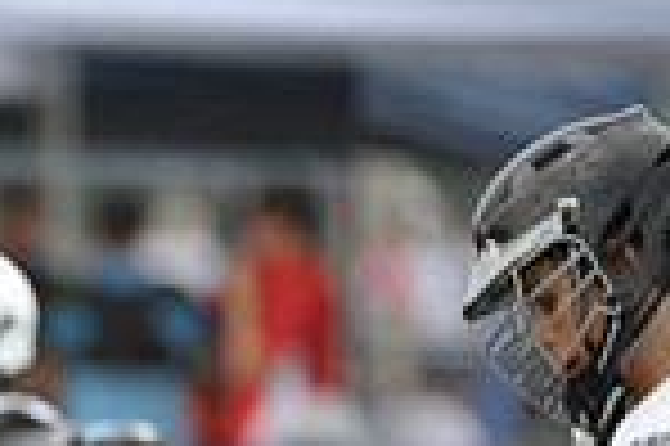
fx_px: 20245
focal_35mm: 1089
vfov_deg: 1.3
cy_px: 640
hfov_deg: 1.9
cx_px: -535
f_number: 4
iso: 800
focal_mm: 280
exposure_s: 1/2000
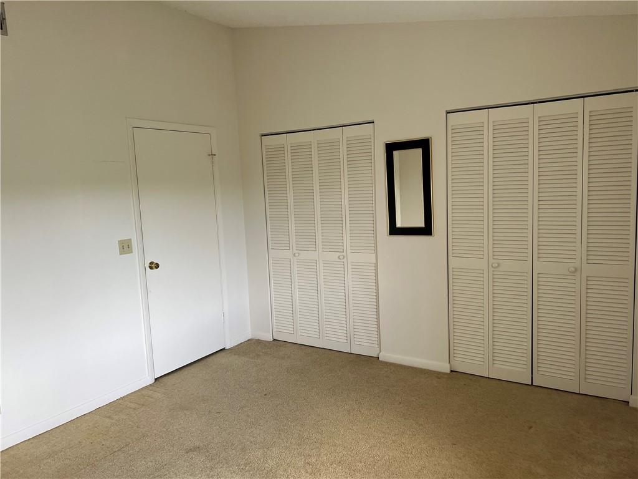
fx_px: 479
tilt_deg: -7.3
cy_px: 240
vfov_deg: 53.1
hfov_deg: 67.3
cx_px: 319
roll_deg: +3.1
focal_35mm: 26
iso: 100
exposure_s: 1/121
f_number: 1.5
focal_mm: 5.7
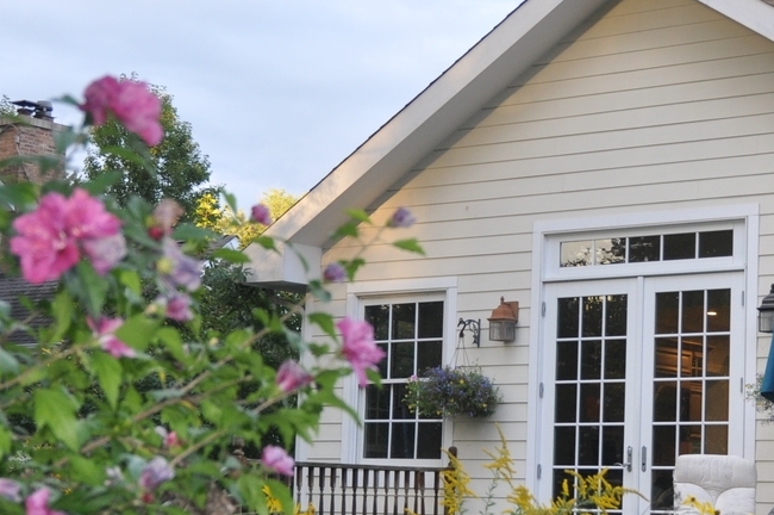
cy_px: 321
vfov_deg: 15.1
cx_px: 617
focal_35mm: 90
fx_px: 1933
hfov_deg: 22.3
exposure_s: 1/200
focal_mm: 24
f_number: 3.8
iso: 400
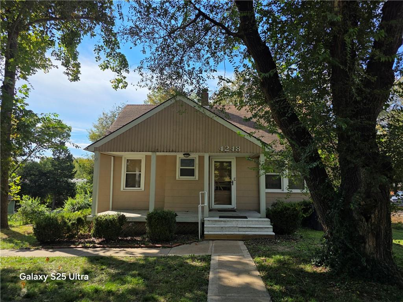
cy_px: 151
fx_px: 268
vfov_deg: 58.9
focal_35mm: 23
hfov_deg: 73.9
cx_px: 202
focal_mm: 6.3
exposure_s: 1/6355
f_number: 1.7
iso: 80
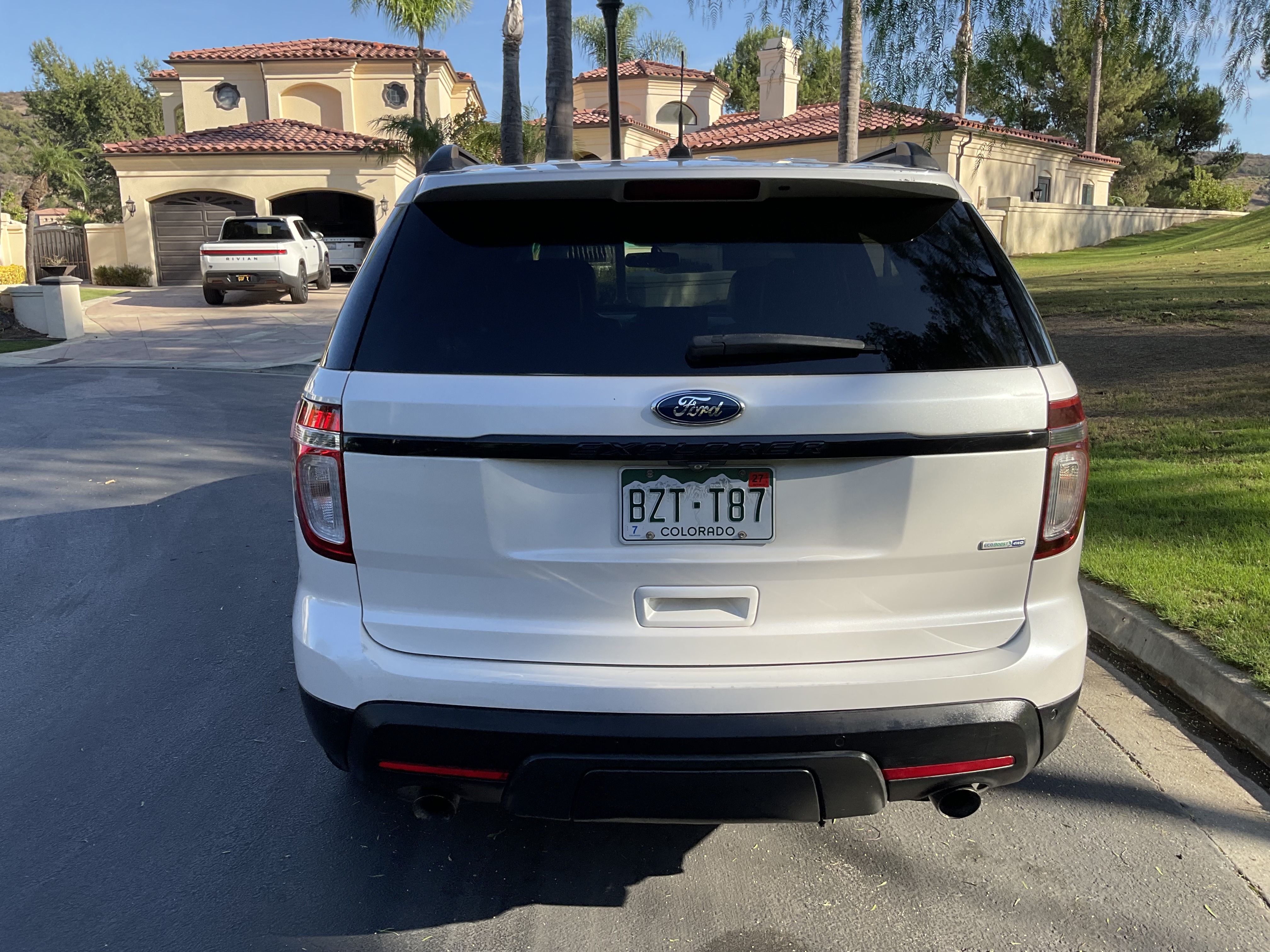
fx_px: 1064
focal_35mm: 29
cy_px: 476
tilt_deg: -11.2
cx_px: 635
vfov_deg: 48.2
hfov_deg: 61.7
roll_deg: +0.7
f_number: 1.8
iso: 16
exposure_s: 1/700
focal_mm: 3
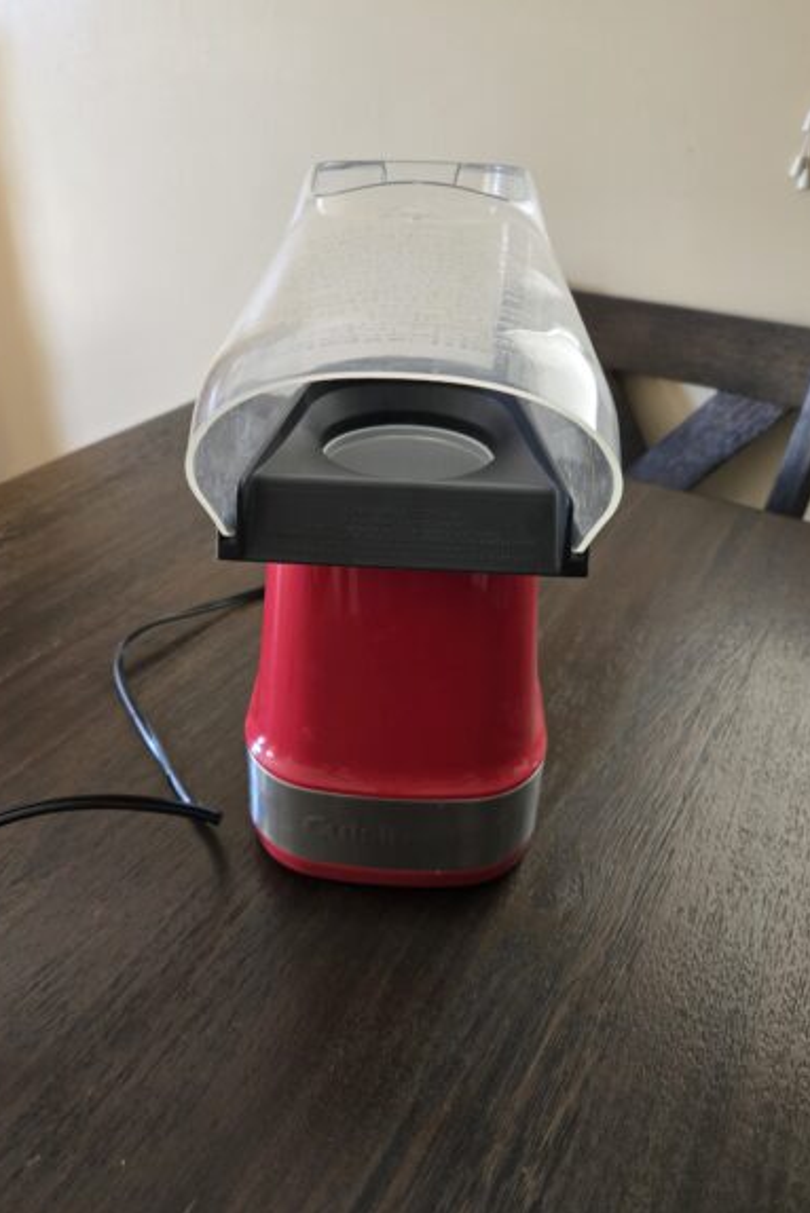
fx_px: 843
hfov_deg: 51.3
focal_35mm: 25
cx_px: 381
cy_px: 583
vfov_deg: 71.5
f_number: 1.8
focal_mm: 5.4
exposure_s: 1/120
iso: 400
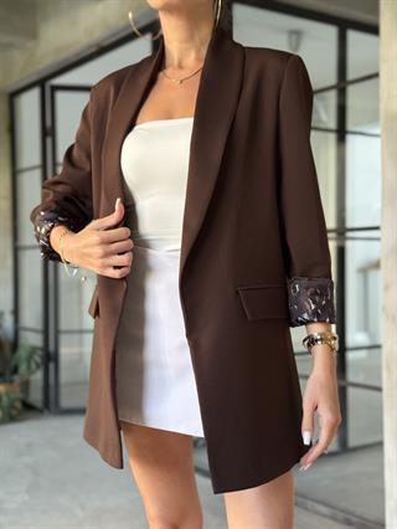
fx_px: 733
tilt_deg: -0.5
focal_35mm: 48
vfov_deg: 39.6
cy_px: 264
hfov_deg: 30.3
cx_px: 198
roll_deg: +0.5
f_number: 1.78
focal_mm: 6.76
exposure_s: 1/53
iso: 250
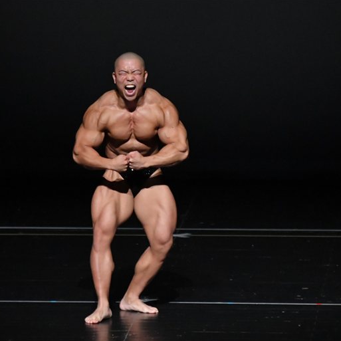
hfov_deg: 3.6
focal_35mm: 481
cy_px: 170
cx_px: 146
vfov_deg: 3.6
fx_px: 5361
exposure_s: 1/400
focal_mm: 250
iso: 8000
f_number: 5.6
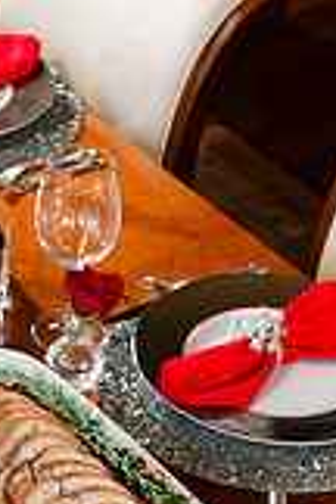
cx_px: 19
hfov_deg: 9.8
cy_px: 548
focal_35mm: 139
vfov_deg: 14.4
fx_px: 1946
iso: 250
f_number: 6.3
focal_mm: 50
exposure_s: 1/100
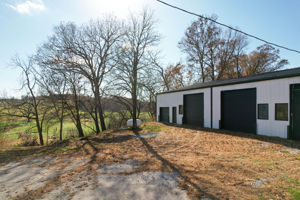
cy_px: 100
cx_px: 150
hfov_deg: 78.6
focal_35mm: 22
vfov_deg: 57.2
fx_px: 183
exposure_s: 1/640
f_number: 2.8
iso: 130
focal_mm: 8.38
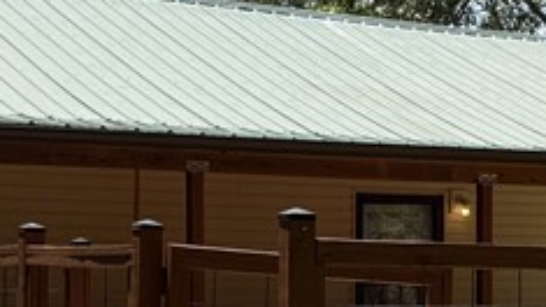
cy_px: 302
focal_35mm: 114
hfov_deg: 18.5
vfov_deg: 10.5
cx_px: 467
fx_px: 1650
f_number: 1.78
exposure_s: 1/3425
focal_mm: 6.76
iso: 80
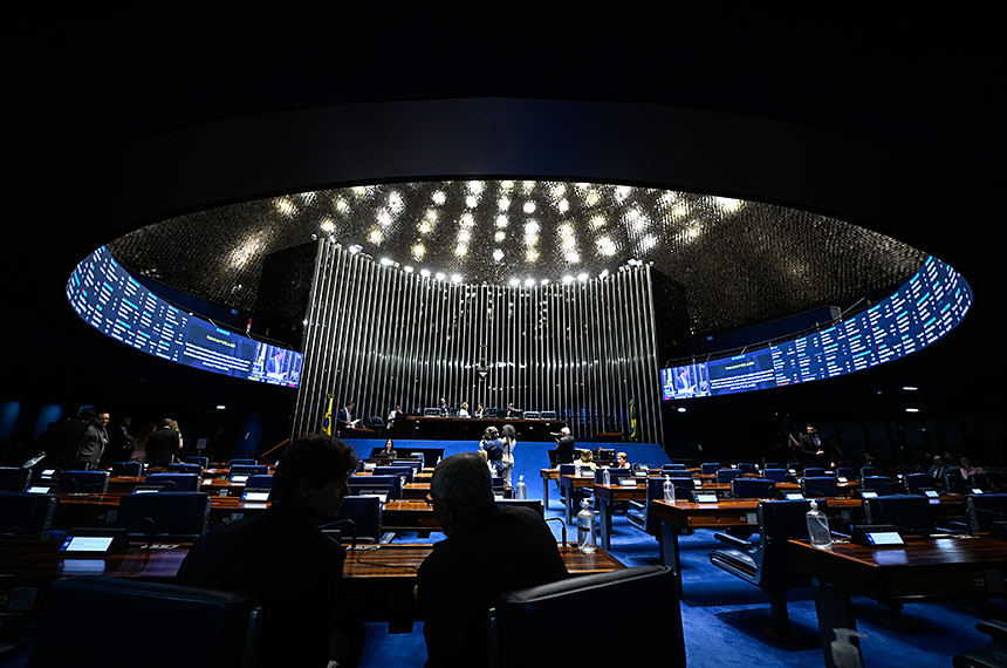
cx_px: 504
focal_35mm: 14
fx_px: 391
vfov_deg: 81.0
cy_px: 334
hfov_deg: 104.4
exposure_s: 1/160
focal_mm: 14
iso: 3200
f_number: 4
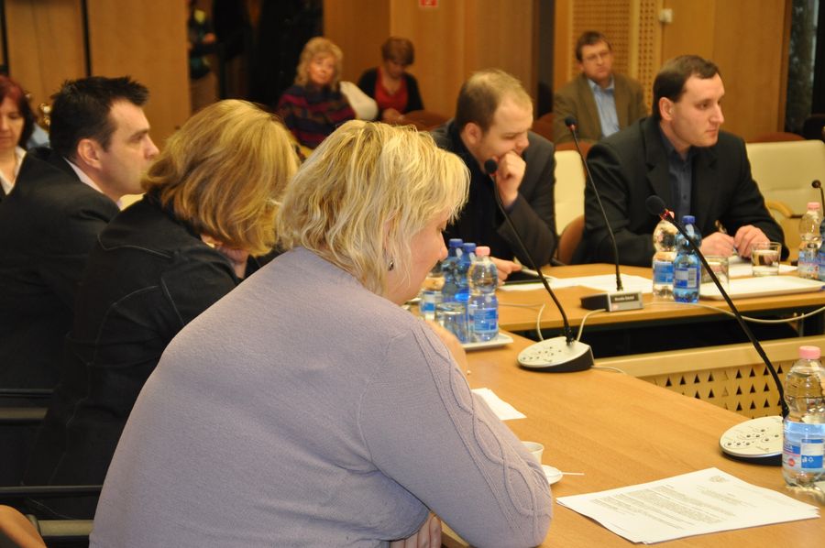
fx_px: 1648
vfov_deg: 18.9
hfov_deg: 28.1
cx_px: 412
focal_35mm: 72
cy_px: 274
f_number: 4.8
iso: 800
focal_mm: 48
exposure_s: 1/125
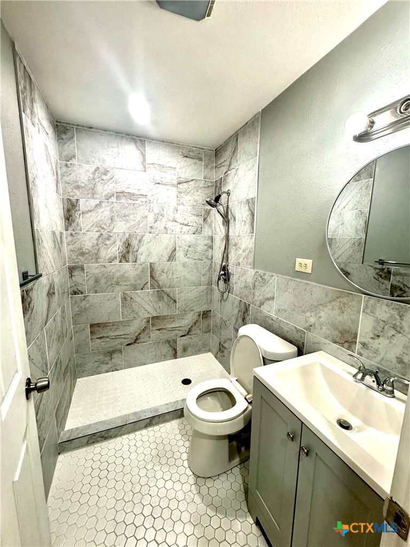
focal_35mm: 14
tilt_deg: -9.3
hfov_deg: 85.7
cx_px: 205
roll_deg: -0.8
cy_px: 274
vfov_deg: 102.1
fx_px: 221
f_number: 2.2
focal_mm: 2.22
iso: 320
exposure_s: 1/120
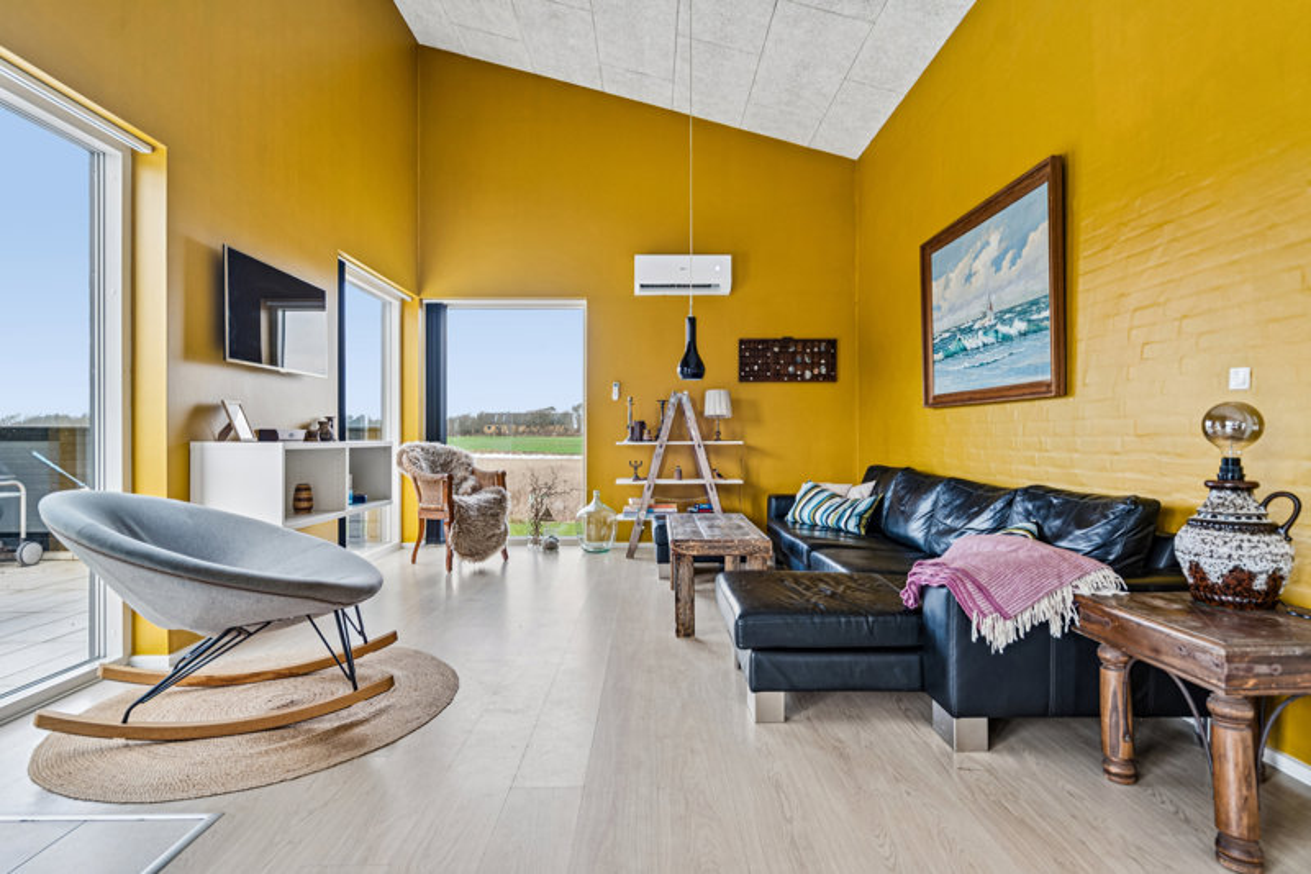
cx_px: 656
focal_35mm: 17
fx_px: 619
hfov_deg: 93.3
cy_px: 437
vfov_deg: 70.4
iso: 400
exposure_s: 1/40
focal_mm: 17
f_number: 4.5
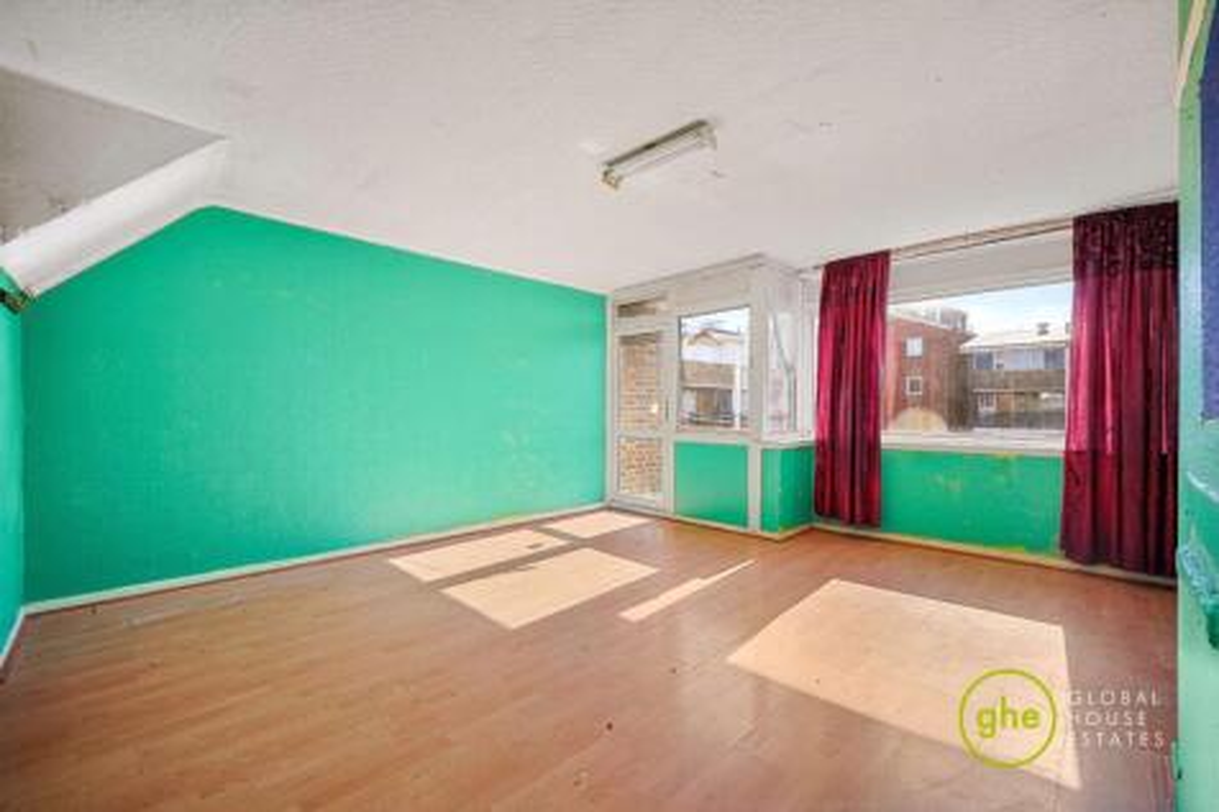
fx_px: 474
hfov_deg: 104.3
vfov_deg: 81.2
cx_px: 610
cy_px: 406
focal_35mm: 14
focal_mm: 14
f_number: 9
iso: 200
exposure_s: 1/30
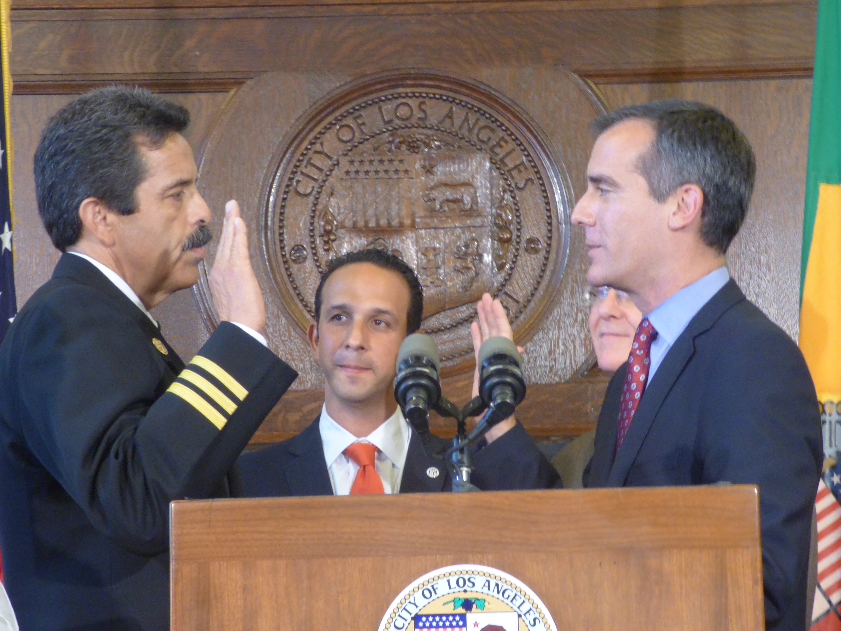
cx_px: 420
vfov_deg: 12.3
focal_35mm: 120
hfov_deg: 16.4
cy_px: 316
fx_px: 2915
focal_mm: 19.62
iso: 400
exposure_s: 1/8
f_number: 5
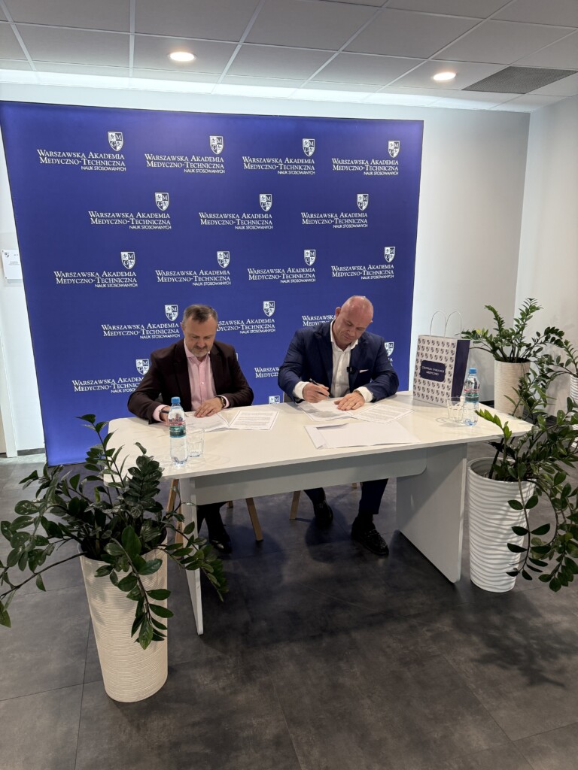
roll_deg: +0.6
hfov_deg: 56.8
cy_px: 385
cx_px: 289
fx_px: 534
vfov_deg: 71.6
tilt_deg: -11.7
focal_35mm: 24
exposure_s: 1/100
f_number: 1.78
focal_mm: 6.76
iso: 250
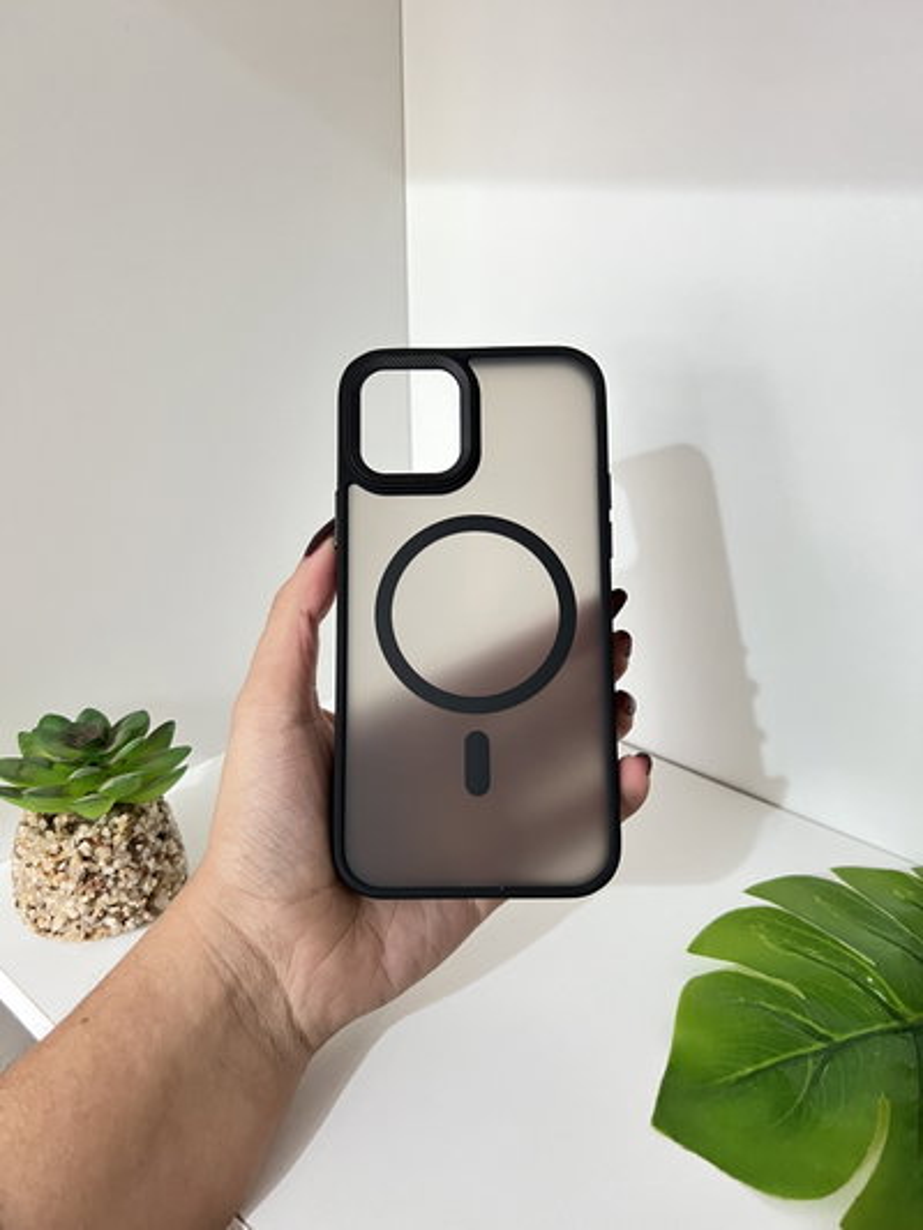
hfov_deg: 53.1
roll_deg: +1.8
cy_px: 615
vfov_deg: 67.3
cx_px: 462
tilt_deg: -25.6
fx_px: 924
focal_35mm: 26
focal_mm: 5.7
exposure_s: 1/52
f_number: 1.5
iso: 500
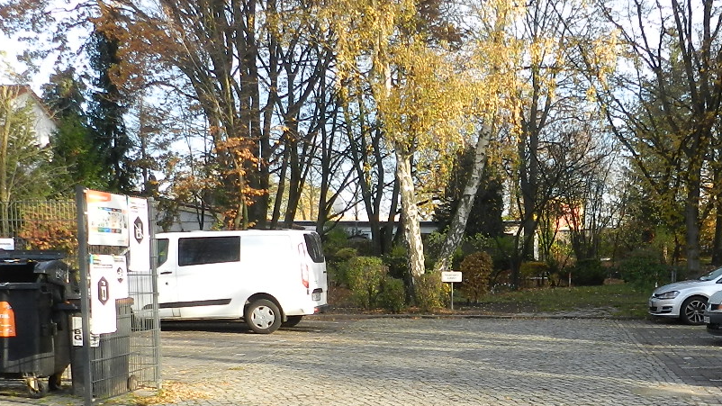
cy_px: 380
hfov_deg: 40.8
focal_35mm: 50
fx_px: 957
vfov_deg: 23.2
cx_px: 479
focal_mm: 4
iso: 160
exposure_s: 1/250
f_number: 3.4
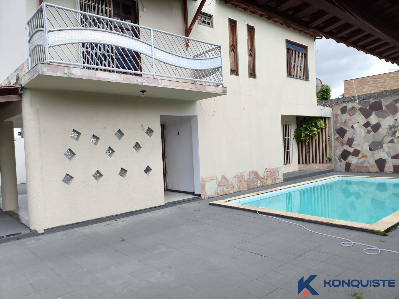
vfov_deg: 53.1
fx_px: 300
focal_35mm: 26
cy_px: 150
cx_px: 200
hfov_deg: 67.3
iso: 125
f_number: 1.5
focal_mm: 4.94
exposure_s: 1/1999
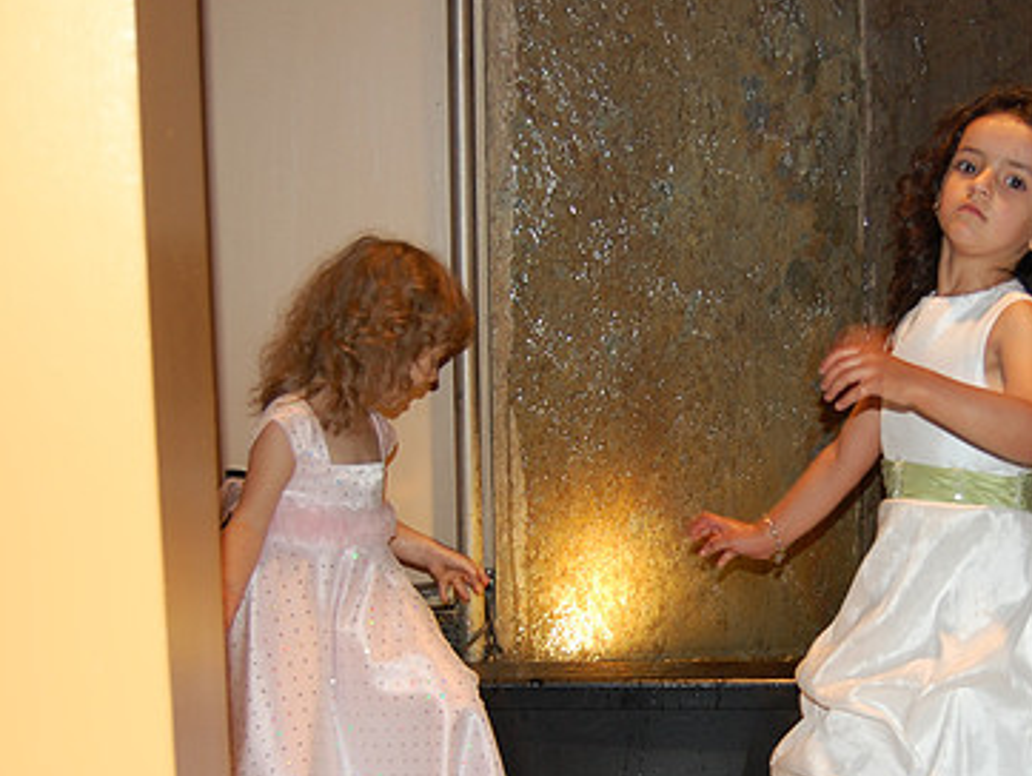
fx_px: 1790
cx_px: 707
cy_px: 539
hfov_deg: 31.8
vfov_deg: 24.3
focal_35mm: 60
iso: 400
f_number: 4
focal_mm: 26
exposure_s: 1/60
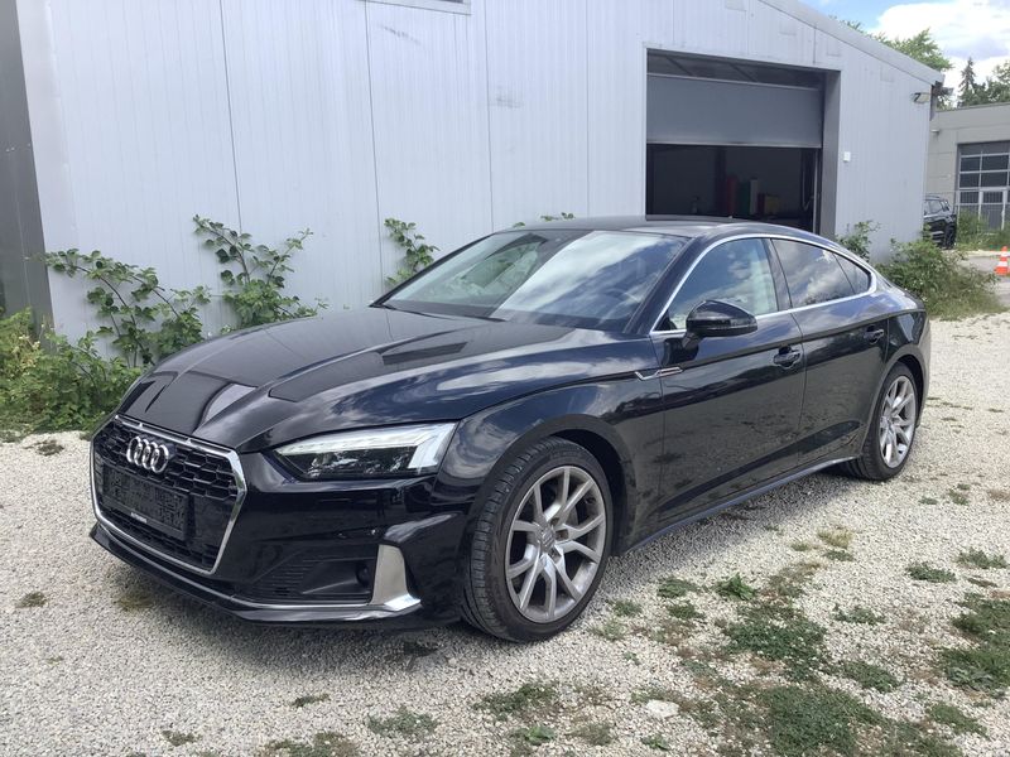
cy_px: 378
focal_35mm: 31
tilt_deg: -13.1
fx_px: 904
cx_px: 505
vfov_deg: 45.4
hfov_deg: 58.4
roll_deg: -0.1
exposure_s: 1/574
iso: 25
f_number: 2.4
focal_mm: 3.3
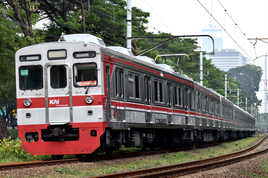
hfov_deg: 19.5
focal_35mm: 105
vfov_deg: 13.0
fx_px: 782
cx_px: 134
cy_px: 89
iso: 400
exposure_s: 1/800
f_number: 5.6
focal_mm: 70
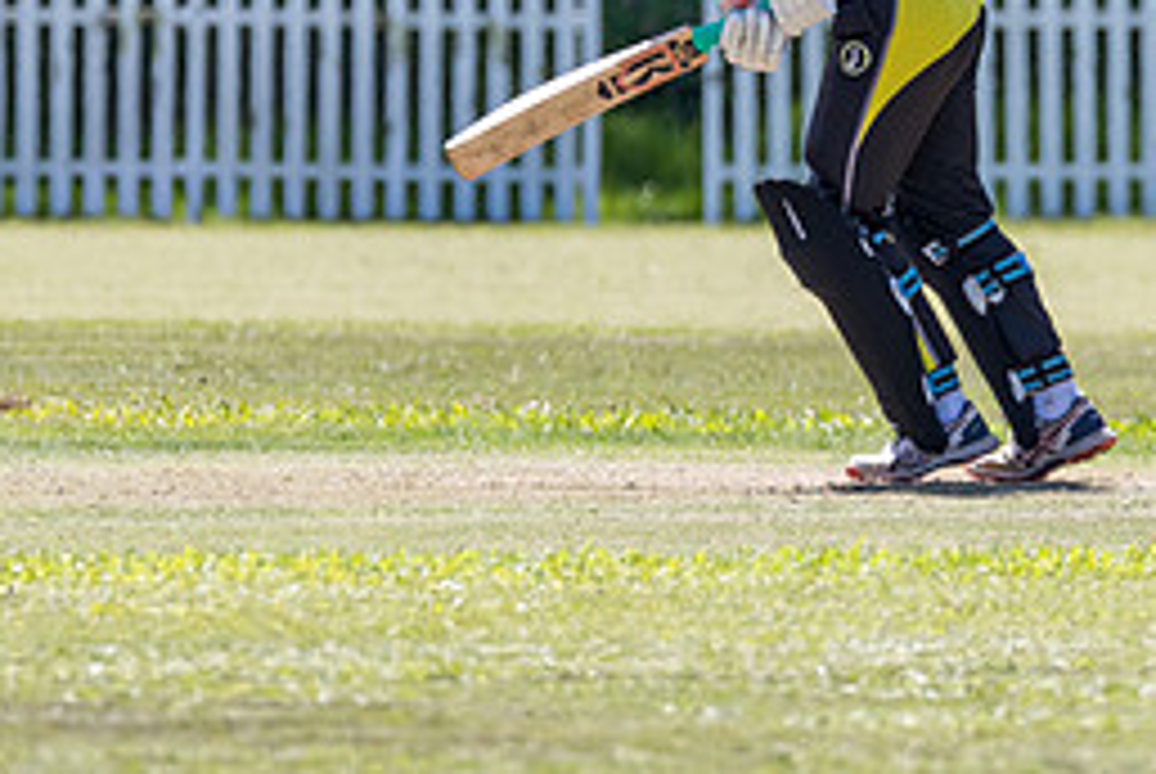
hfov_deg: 1.9
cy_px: 14
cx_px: 726
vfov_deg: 1.3
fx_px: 35362
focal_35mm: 1100
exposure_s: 1/2000
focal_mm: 460
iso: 900
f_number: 6.3
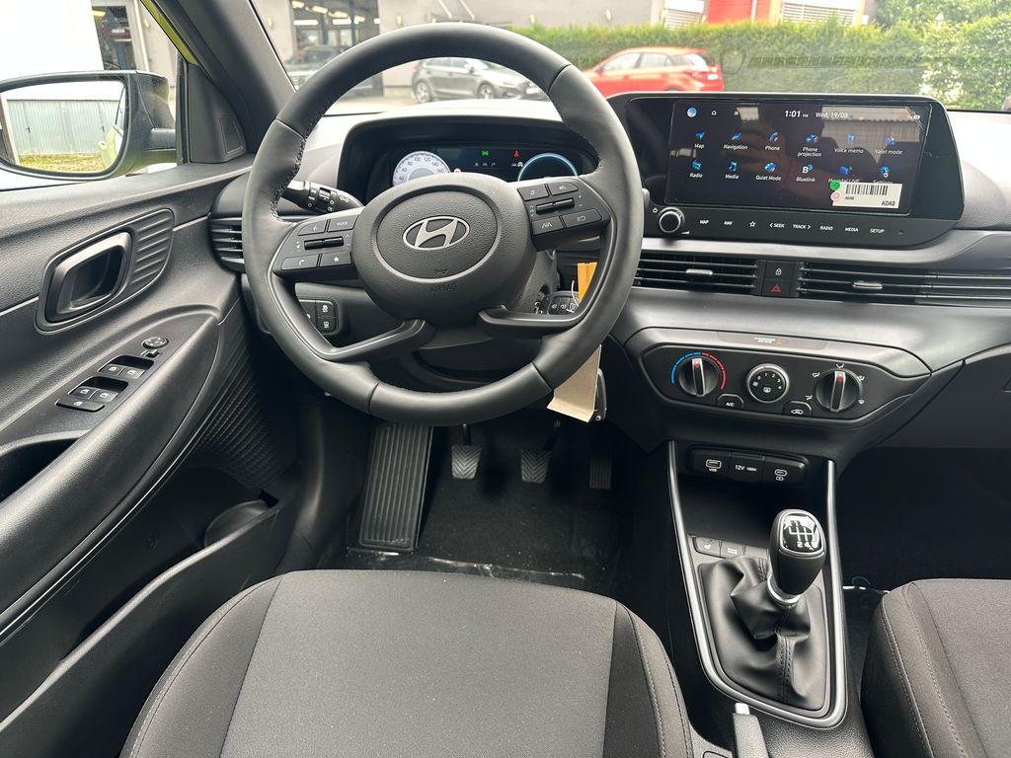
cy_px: 379
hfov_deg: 71.6
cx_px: 506
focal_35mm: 24
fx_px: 701
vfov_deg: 56.8
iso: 125
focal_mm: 6.86
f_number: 1.78
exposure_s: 1/121
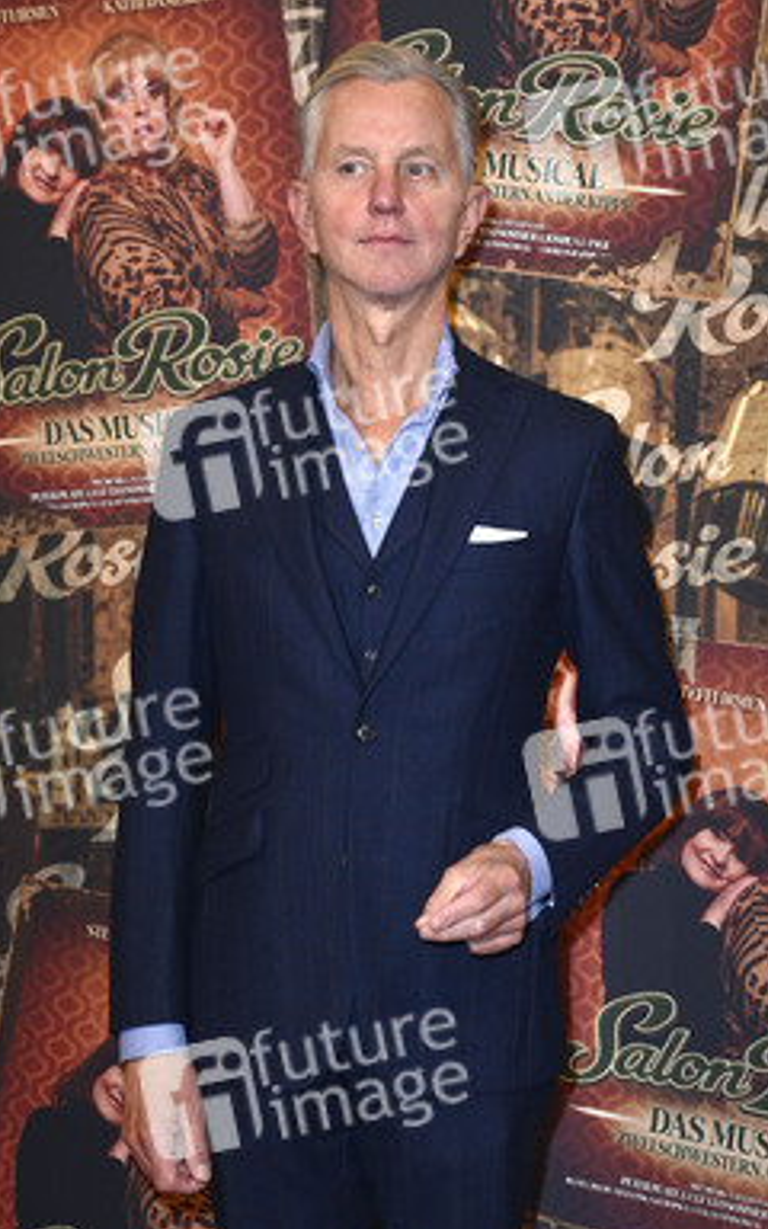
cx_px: 397
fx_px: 3550
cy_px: 605
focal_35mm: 106
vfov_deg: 19.6
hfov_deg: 12.3
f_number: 5.6
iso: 1250
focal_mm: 100
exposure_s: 1/250
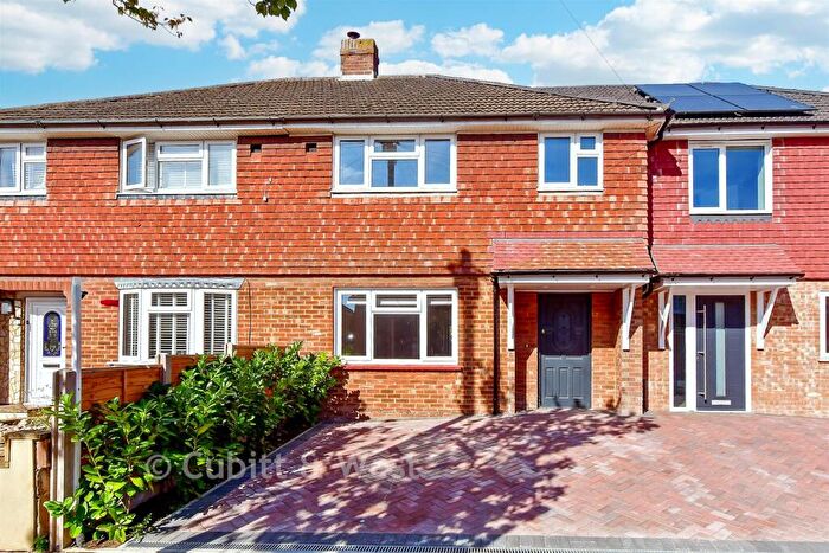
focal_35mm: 21
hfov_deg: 81.2
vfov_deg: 59.5
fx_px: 484
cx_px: 414
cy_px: 276
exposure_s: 1/800
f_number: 8
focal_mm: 14
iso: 320
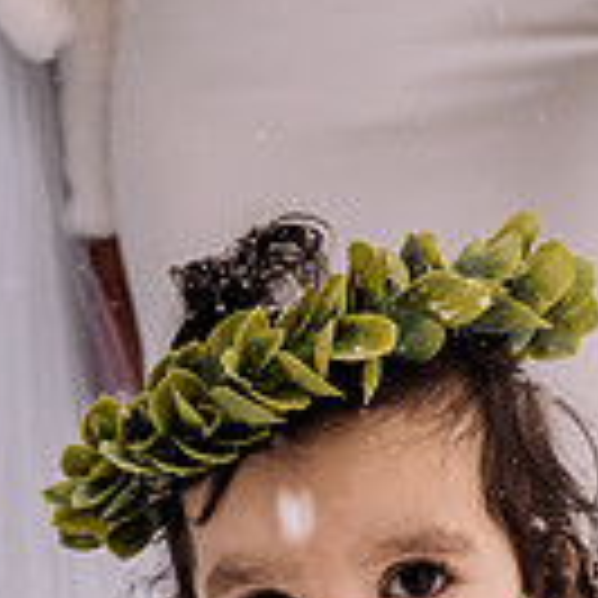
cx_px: 225
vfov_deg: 13.3
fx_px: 2541
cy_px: 560
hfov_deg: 13.4
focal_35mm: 130
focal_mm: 35
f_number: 5
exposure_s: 1/250
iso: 1250
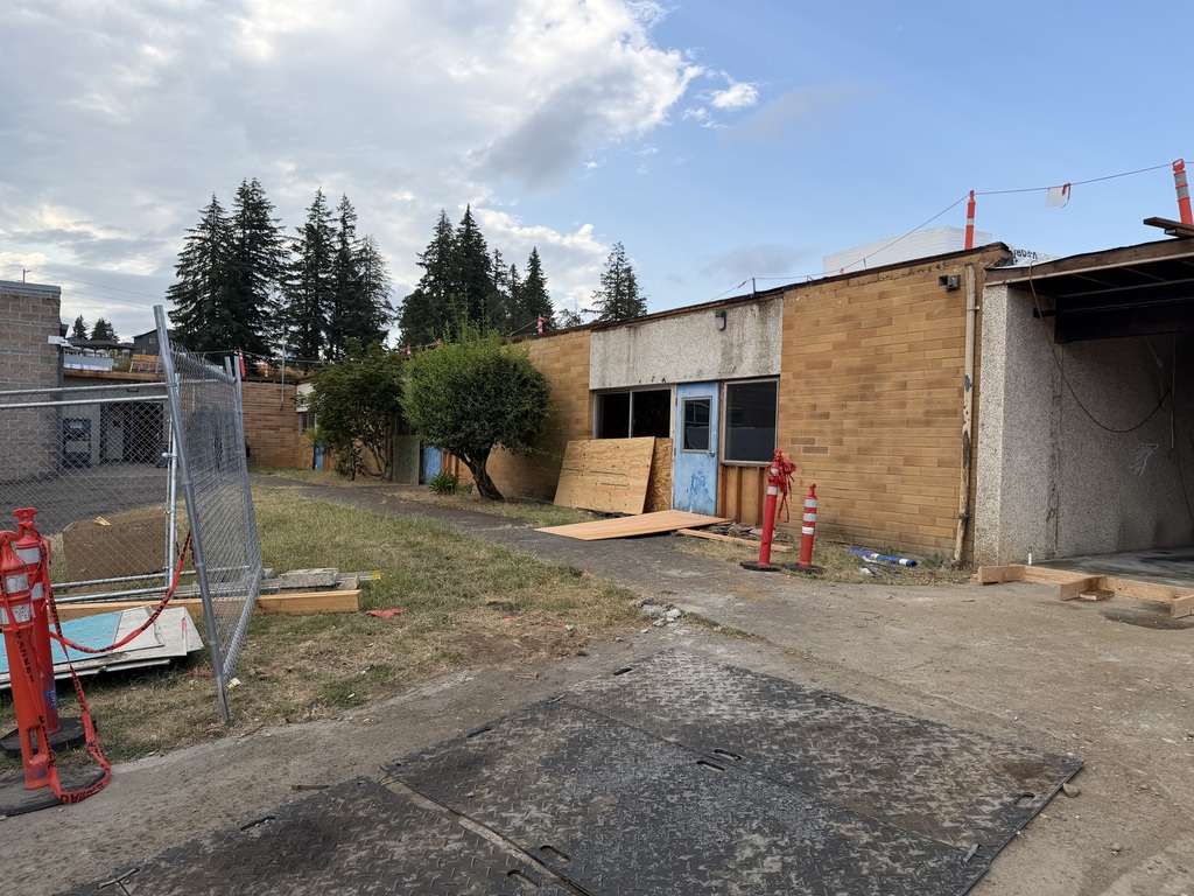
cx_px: 597
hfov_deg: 71.6
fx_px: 828
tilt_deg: -3.2
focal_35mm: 24
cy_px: 448
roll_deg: -2.8
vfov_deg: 56.8
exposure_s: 1/1727
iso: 80
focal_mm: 6.76
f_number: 1.78
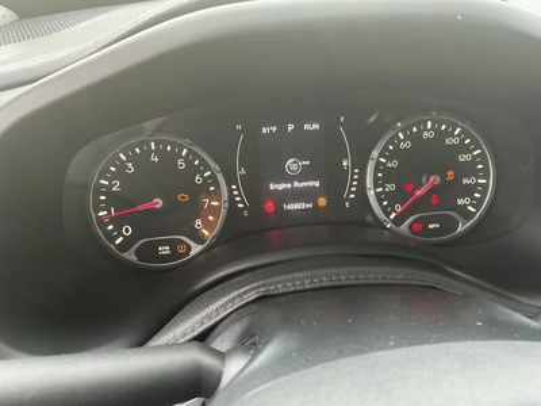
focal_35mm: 28
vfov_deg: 49.7
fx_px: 438
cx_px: 270
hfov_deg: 63.4
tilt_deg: -28.6
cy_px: 203
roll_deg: +1.5
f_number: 1.8
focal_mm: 3
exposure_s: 1/60
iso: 125
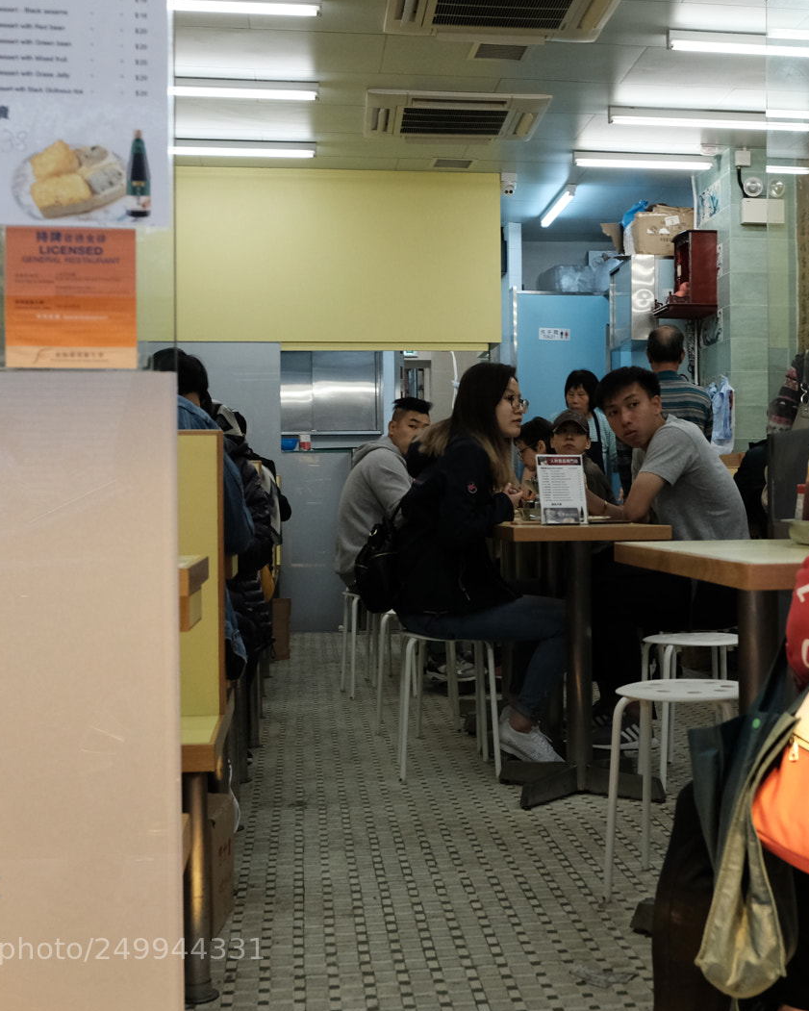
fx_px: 1496
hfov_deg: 30.1
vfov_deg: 37.3
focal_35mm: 50
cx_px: 531
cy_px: 511
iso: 1600
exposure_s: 1/500
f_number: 4
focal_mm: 23
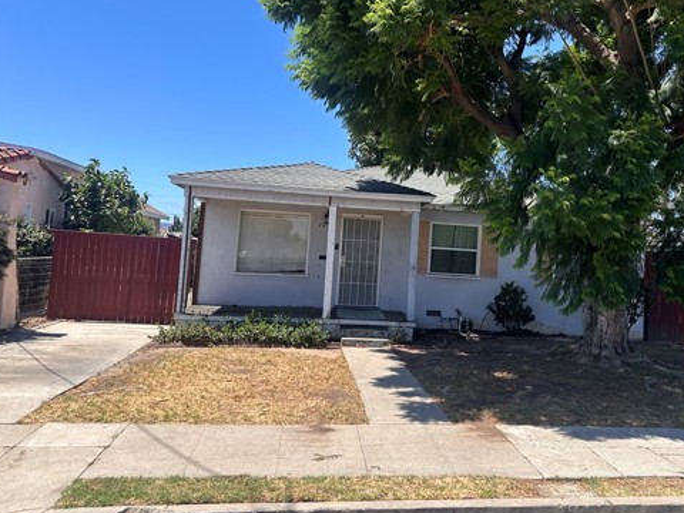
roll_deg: -4.9
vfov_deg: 44.0
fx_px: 632
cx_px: 423
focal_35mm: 32
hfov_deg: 56.2
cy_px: 214
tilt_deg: +1.4
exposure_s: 1/2809
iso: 80
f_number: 1.78
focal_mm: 6.86
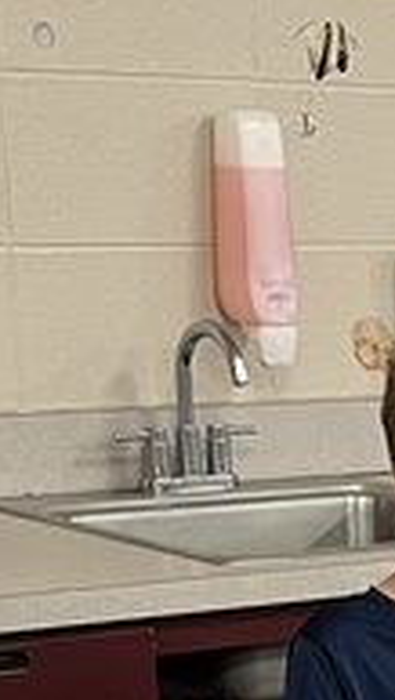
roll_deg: -1.8
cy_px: 1498
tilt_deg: -26.9
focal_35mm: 150
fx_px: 2785
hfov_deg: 7.7
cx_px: 830
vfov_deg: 12.3
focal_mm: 5.1
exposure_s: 1/60
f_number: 1.6
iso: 100
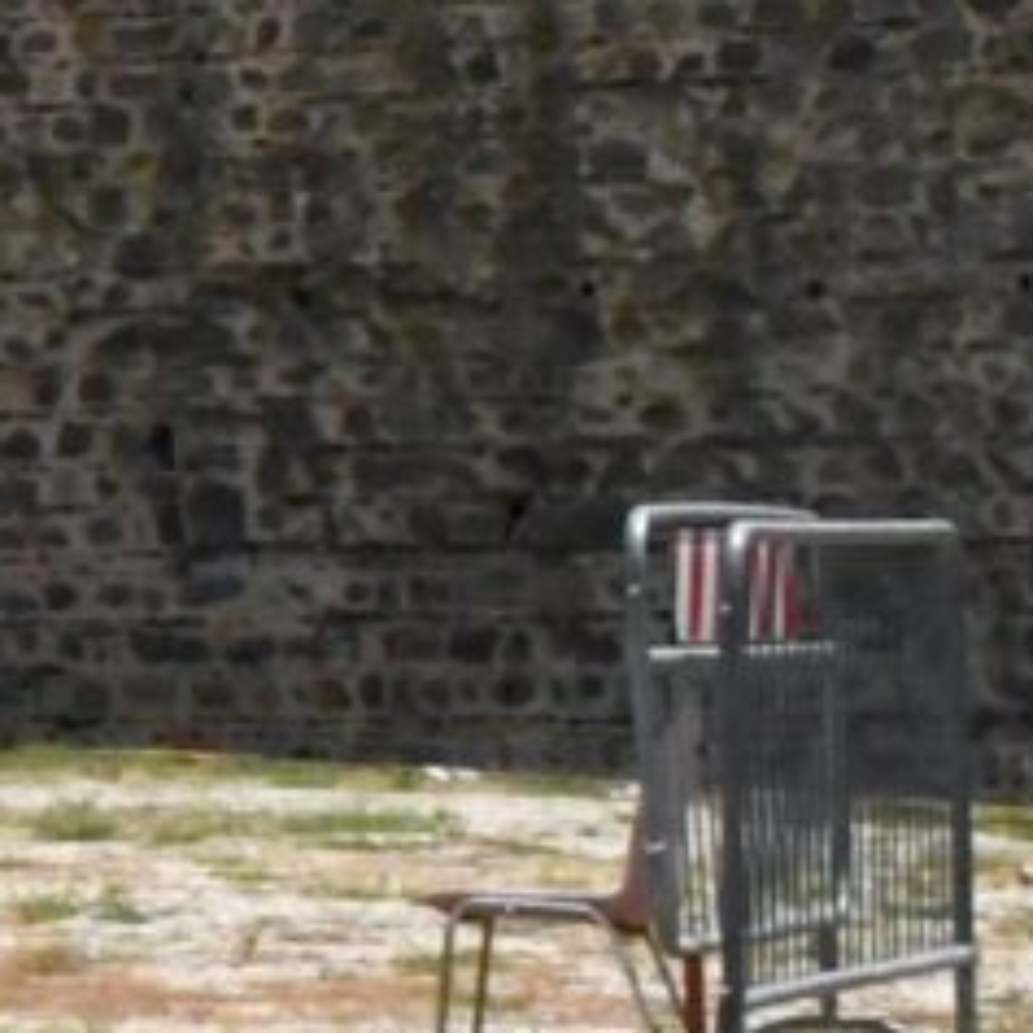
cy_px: -516
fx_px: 10534
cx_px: -3644
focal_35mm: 312
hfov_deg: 4.9
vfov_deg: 5.6
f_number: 18
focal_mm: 23
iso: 1600
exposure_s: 1/2000
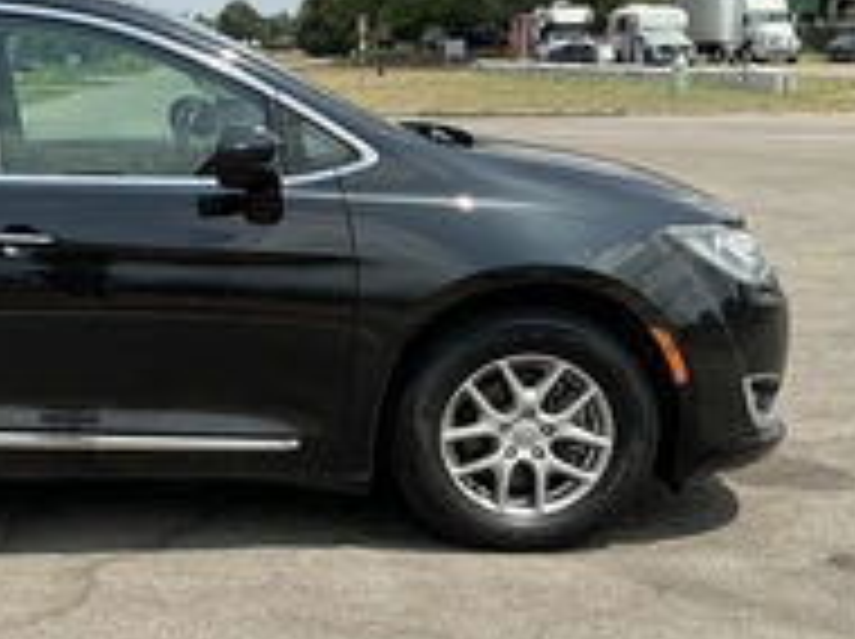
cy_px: 324
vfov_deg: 24.8
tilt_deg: -6.7
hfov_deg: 30.5
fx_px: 1455
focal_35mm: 59
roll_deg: +1.1
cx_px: 9
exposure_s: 1/1848
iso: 25
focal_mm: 3
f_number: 1.8
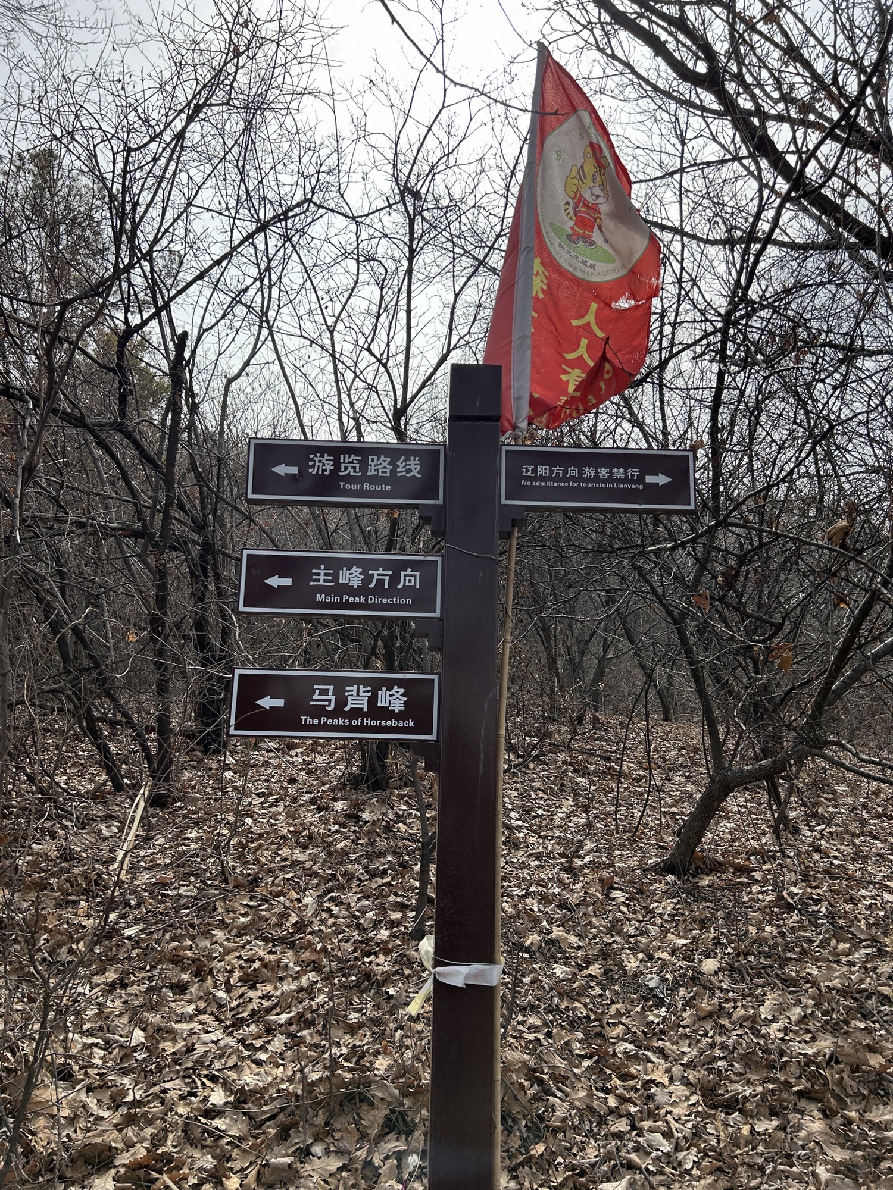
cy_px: 595
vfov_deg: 67.3
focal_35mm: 26
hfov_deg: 53.1
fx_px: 894
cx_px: 446
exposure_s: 1/4115
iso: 50
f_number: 1.5
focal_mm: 5.7
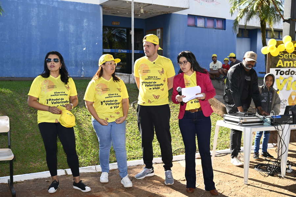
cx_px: 148
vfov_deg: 33.4
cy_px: 98
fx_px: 329
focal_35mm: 40
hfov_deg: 48.5
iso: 125
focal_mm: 40
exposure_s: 1/125
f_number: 5.6
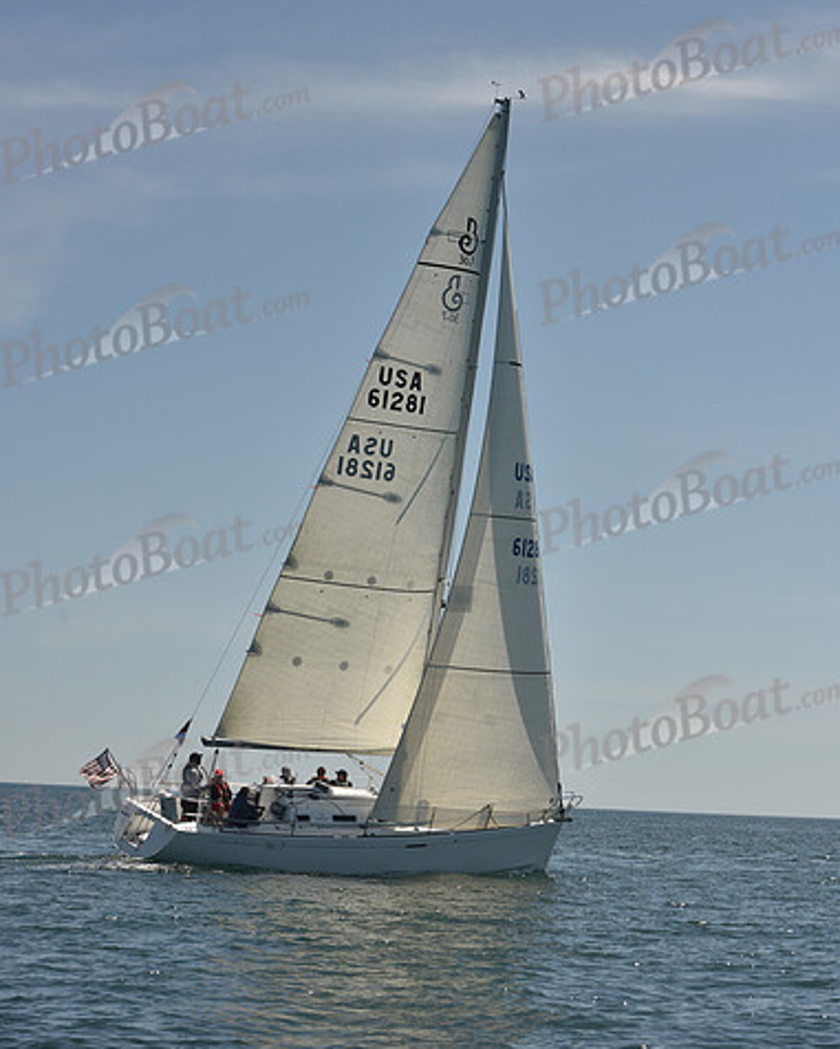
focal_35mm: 80
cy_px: 414
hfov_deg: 19.2
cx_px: 424
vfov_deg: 23.8
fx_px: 2485
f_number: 7.1
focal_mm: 70
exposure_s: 1/800
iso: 250
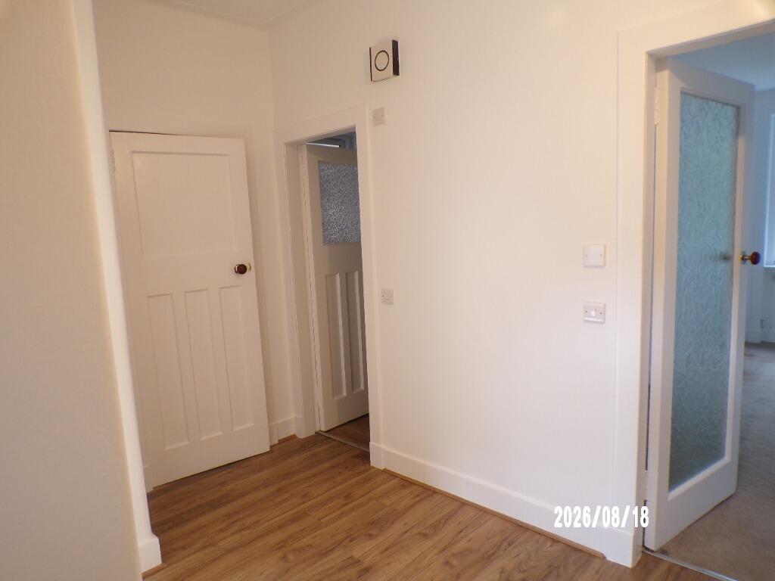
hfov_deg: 71.6
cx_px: 388
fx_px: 537
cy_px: 290
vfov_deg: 56.8
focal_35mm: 24
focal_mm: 4.3
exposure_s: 1/34
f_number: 3
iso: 191
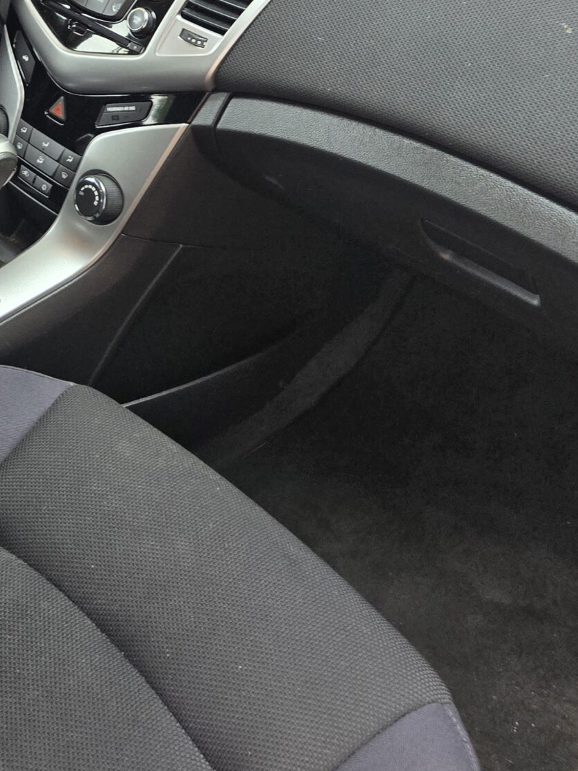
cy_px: 13
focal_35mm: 53
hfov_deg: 26.7
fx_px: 1180
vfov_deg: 33.3
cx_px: 66
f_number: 1.8
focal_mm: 5.4
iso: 160
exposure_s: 1/180
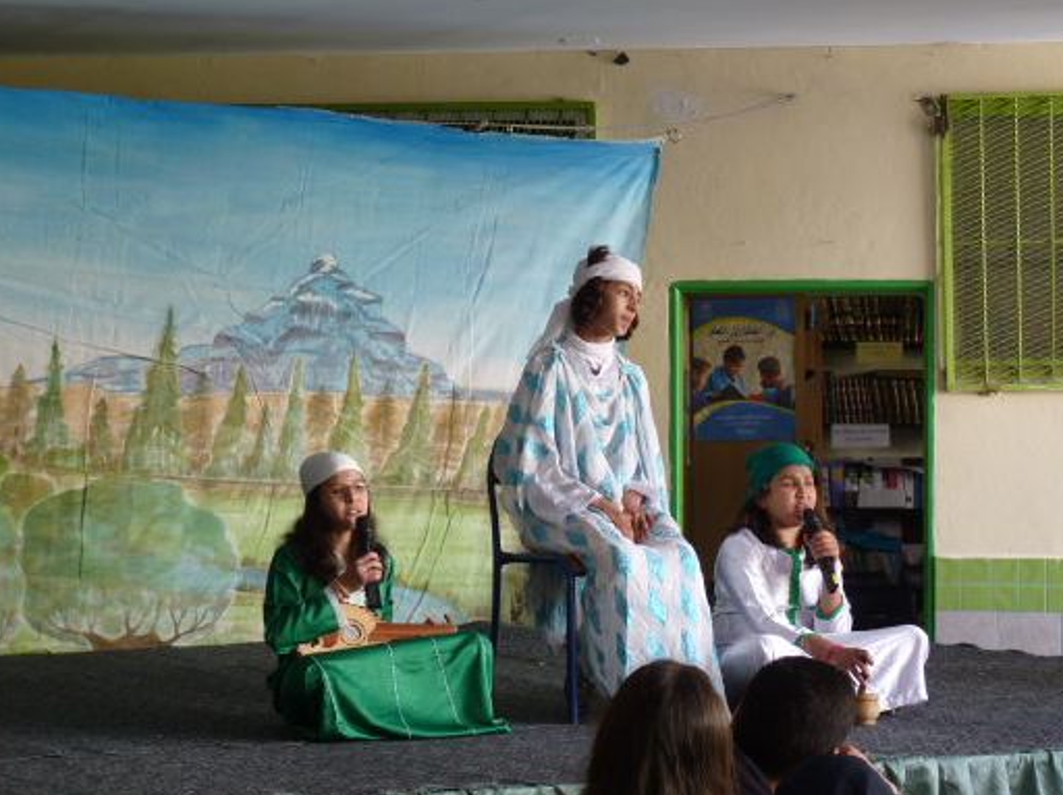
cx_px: 571
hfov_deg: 20.7
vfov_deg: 15.5
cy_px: 424
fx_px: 2915
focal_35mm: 95
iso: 80
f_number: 3.4
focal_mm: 14.4
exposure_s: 1/20
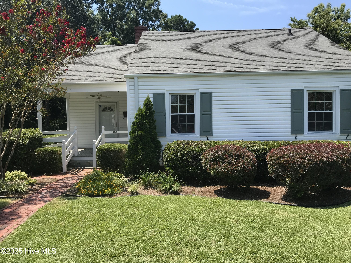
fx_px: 284
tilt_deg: -0.7
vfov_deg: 49.7
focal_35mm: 28
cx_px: 176
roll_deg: +0.9
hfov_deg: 63.4
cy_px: 132
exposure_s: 1/1198
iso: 20
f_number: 1.8
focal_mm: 3.99
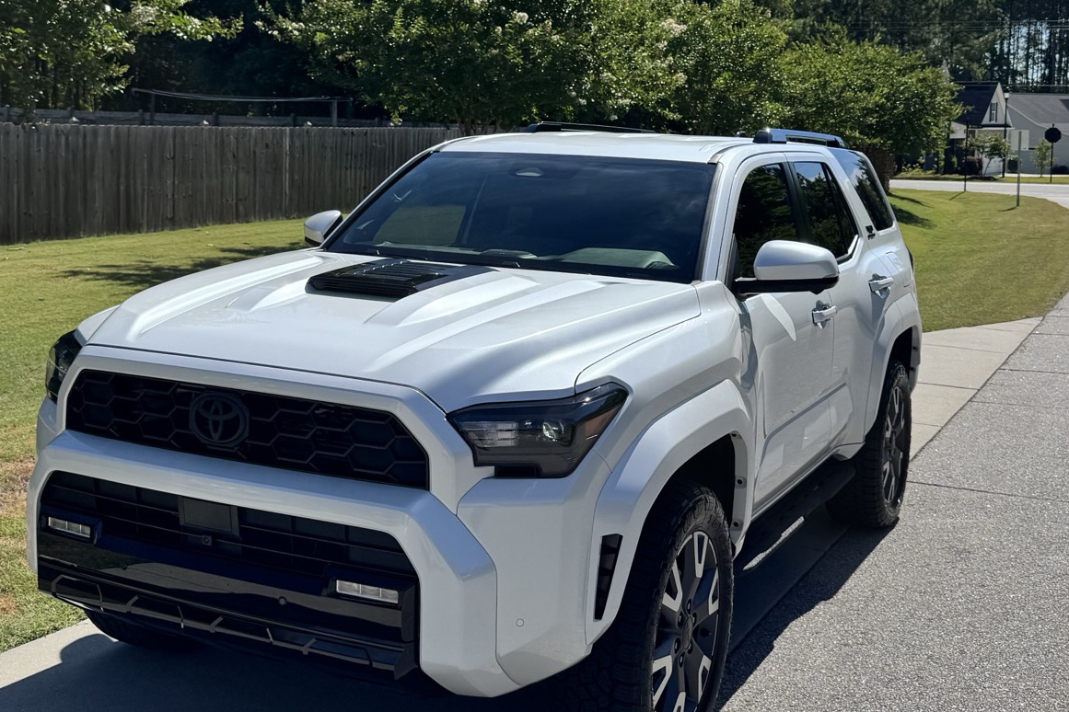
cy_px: 197
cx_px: 547
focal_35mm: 43
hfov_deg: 45.4
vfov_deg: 30.8
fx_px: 1277
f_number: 1.78
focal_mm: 6.76
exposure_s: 1/5814
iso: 80
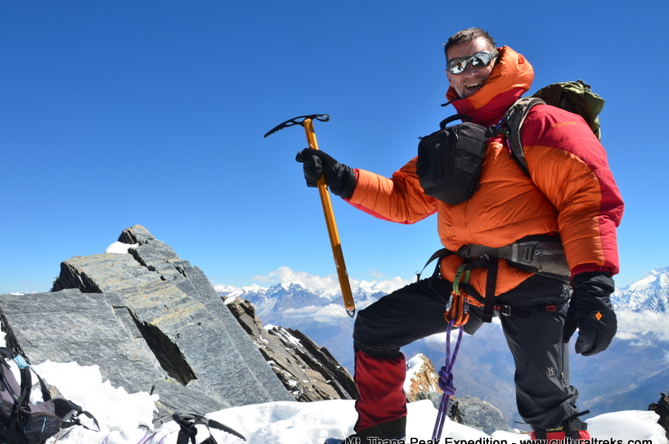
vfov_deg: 39.8
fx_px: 612
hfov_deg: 57.2
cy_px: 221
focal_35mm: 33
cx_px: 303
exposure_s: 1/320
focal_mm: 20
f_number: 11
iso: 200
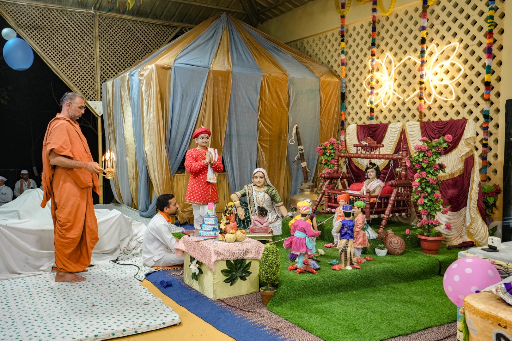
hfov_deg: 54.4
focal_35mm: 35
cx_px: 256
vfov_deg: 37.9
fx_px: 498
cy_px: 170
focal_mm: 35
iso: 1600
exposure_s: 1/125
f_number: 6.3
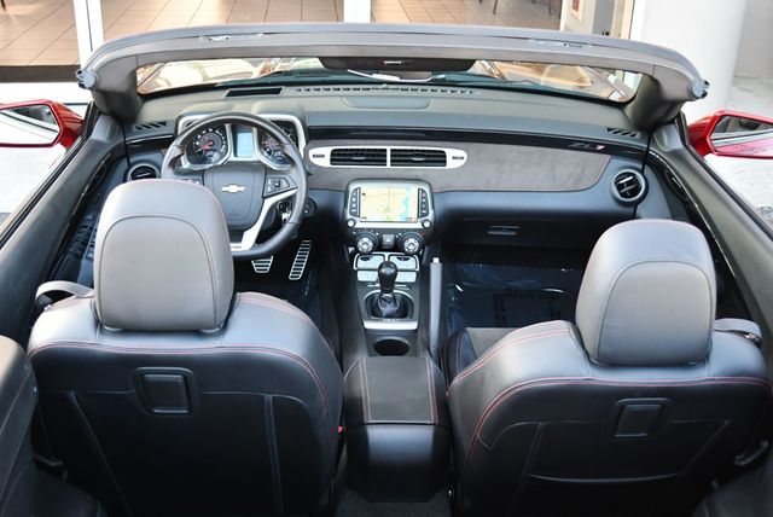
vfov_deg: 30.6
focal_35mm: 44
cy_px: 258
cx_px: 386
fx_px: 946
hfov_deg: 44.5
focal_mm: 22
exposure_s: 1/200
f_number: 3.8
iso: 800
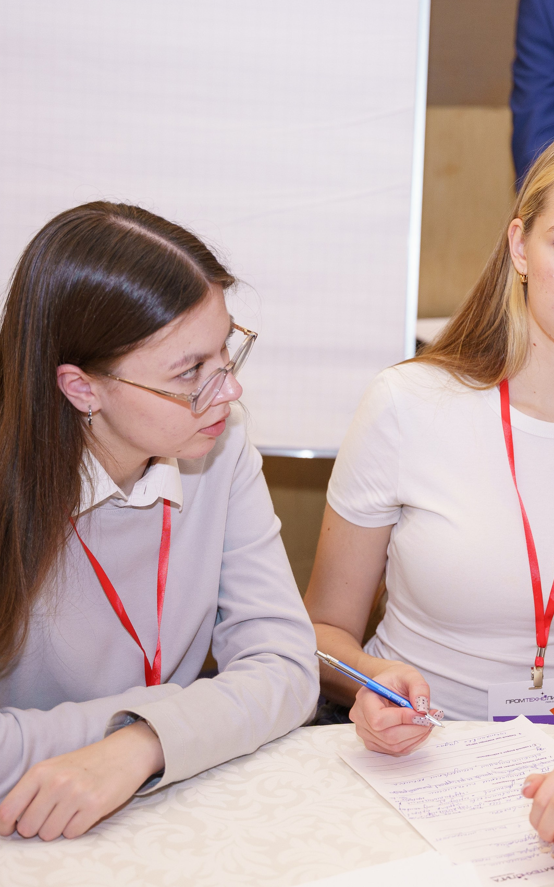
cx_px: 460
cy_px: 443
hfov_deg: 17.7
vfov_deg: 28.2
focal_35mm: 73
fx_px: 1764
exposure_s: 1/160
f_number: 3.2
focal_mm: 47.6
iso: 1600
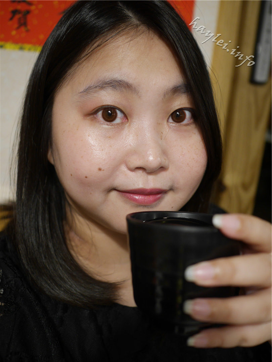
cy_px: 181
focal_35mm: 30
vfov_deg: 60.0
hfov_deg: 46.8
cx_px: 136
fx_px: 314
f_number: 1.7
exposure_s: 1/60
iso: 500
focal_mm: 15
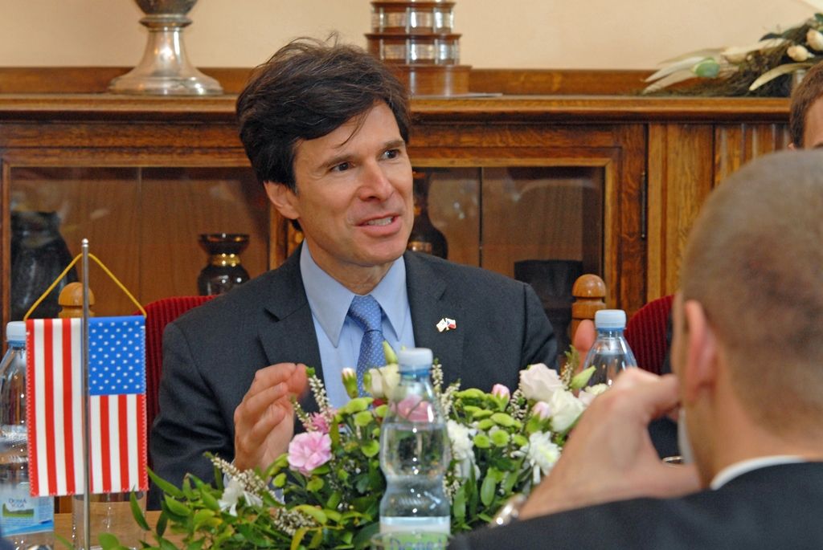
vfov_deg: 10.2
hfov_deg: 15.2
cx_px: 412
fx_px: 3089
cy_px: 275
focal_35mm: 135
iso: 500
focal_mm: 90
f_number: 7.1
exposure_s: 1/60
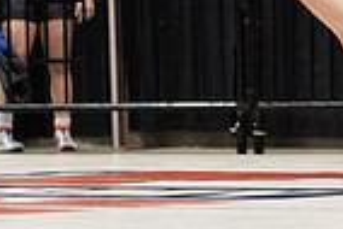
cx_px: 551
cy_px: -57
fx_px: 3309
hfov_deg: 5.9
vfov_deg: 4.0
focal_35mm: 347
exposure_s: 1/500
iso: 2000
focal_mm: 85
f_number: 1.8
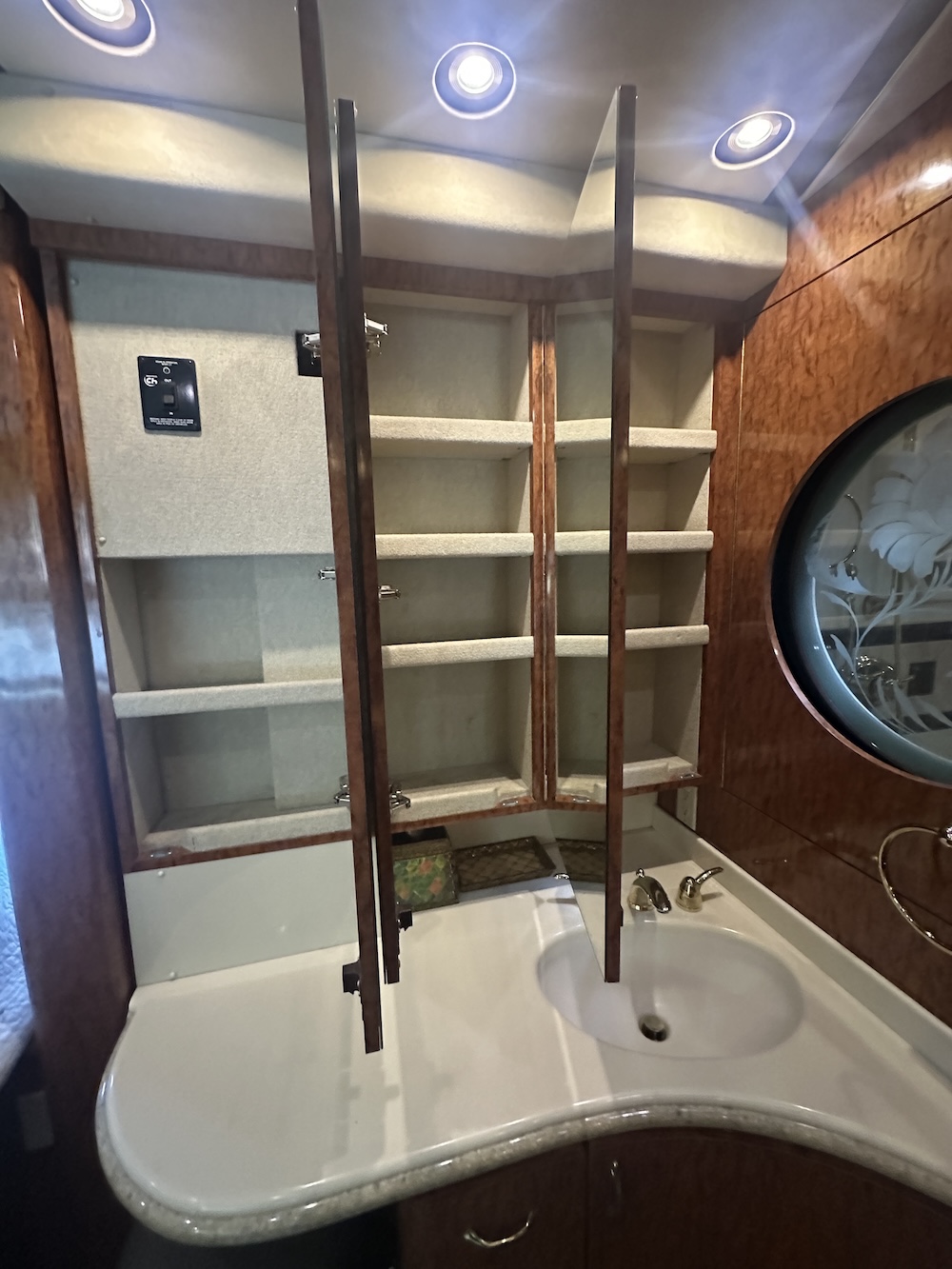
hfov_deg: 85.7
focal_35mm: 14
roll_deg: +0.2
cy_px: 634
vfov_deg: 102.1
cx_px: 476
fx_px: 513
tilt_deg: -8.8
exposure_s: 1/38
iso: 1250
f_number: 2.2
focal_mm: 2.22
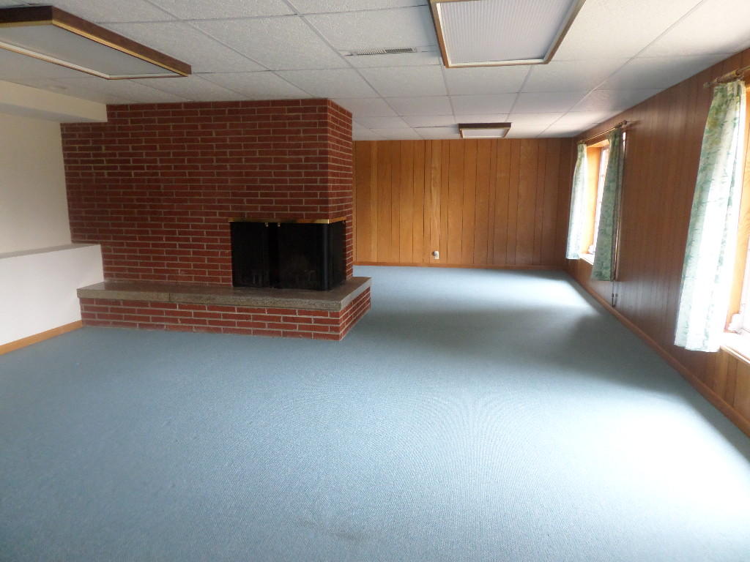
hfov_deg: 71.6
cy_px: 281
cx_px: 375
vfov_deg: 56.8
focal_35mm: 24
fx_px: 520
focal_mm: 4.3
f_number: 3.1
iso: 200
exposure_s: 1/30
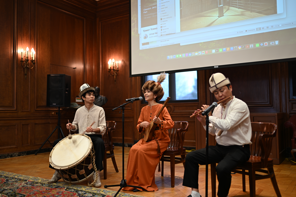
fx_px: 288
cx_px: 148
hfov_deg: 54.4
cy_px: 98
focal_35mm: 35
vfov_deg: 37.9
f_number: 1.8
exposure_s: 1/40
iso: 100
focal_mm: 35
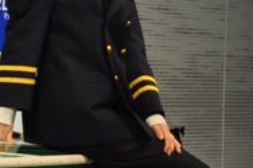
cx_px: -311
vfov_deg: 5.0
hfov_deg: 7.2
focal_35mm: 273
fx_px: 1917
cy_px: 21
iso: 400
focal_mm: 38
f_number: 5
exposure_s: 1/100
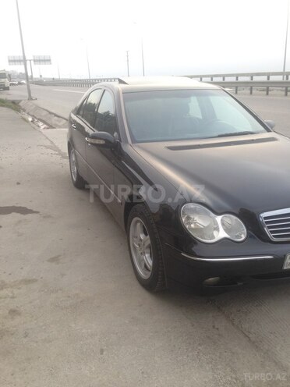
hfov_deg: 42.9
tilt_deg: -16.6
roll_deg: +1.2
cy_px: 194
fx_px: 369
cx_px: 145
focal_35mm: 33
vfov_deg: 55.4
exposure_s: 1/60
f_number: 2.4
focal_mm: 4.12
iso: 50
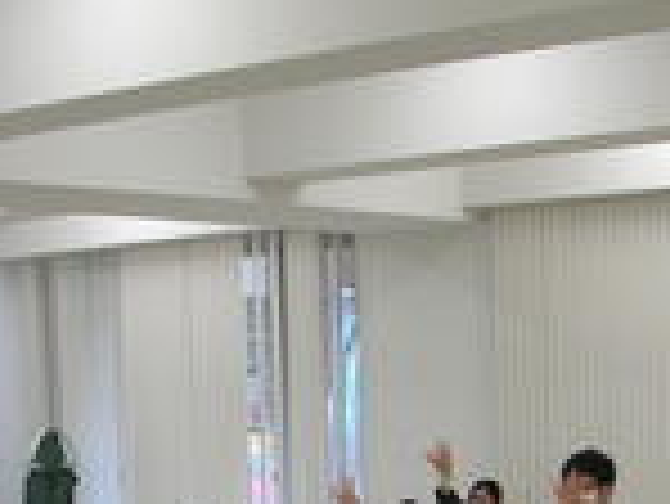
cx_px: 247
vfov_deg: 15.1
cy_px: 630
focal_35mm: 94
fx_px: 1821
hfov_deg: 20.8
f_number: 2.8
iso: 50
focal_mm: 5.8
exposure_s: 1/12
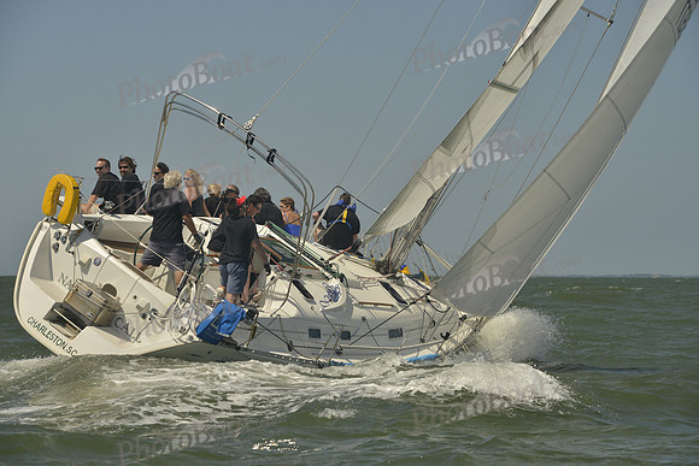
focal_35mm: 120
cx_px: 350
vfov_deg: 11.4
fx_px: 2330
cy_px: 233
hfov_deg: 17.1
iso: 280
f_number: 9
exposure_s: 1/1000
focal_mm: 120
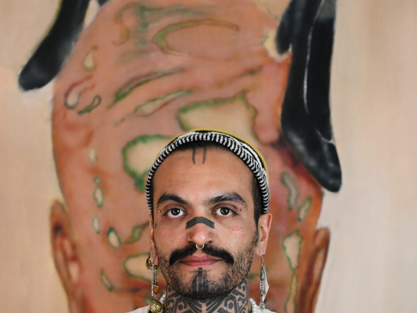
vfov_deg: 16.0
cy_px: 229
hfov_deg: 21.3
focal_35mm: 92
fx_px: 1108
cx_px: 204
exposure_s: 1/160
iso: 1800
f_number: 3.5
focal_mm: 58
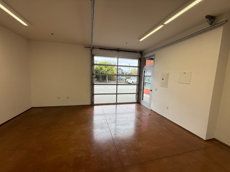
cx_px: 115
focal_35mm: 14
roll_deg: -1.7
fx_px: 93
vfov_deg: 85.7
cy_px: 86
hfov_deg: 102.1
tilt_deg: -6.2
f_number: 2.2
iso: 64
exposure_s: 1/133
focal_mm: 2.22
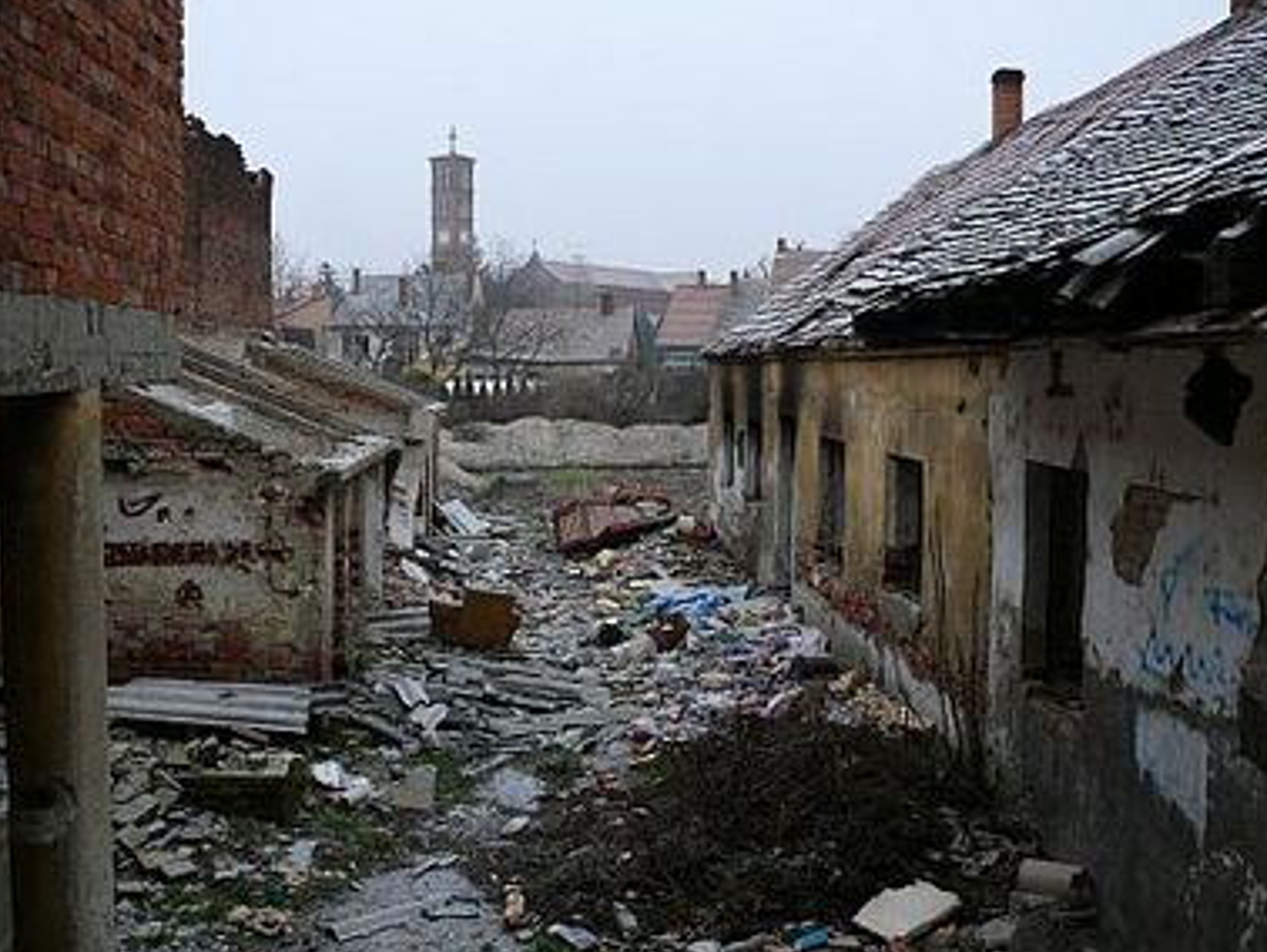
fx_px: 1355
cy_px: 493
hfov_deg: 50.1
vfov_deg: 38.7
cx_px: 640
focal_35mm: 37
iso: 100
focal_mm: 7.4
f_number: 2.8
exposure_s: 1/100
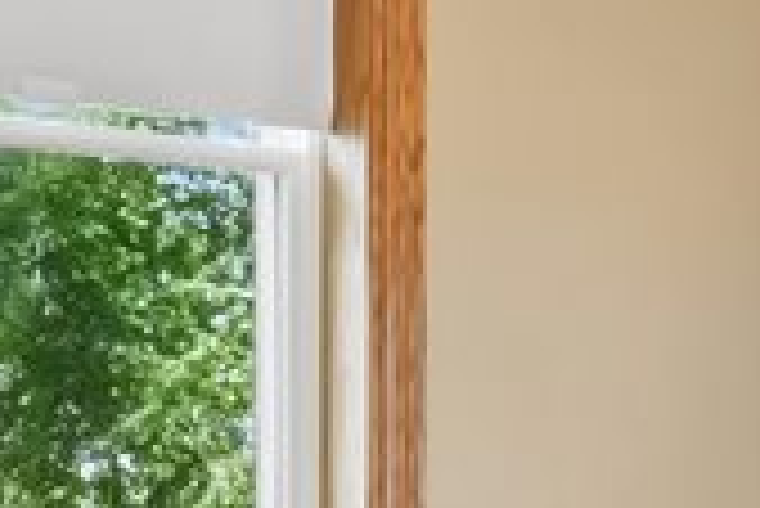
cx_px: 1151
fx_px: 2557
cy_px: 429
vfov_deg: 11.3
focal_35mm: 121
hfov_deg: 15.5
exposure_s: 1/6
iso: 400
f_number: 10
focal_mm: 16
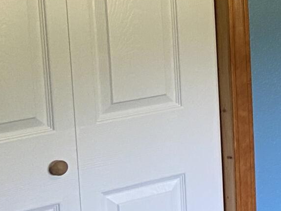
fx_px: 1104
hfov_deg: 12.4
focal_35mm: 136
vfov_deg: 10.8
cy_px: 19
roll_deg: +0.1
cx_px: 602
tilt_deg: -11.2
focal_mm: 4.25
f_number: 1.8
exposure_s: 1/60
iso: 160
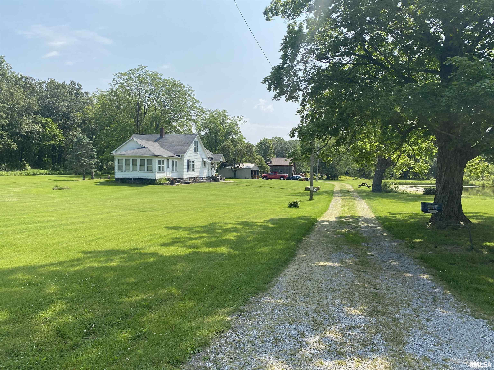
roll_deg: -0.8
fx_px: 371
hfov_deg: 67.3
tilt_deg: -1.5
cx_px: 247
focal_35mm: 26
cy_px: 185
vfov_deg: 53.1
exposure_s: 1/2890
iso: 32
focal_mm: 4.25
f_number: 1.8
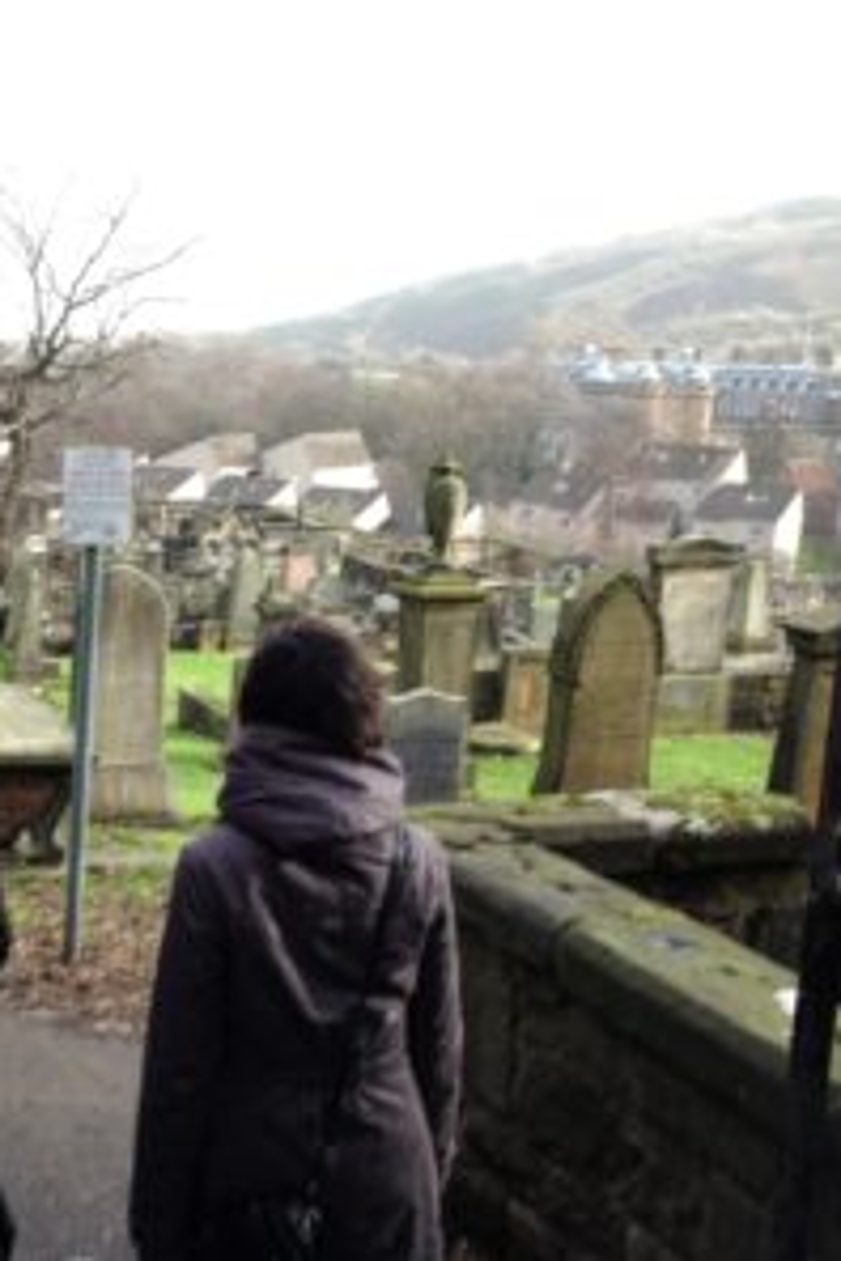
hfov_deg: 26.6
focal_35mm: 49
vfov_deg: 40.3
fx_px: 1717
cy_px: 628
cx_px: 93
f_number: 2.4
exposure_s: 1/204
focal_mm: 4.28
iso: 50
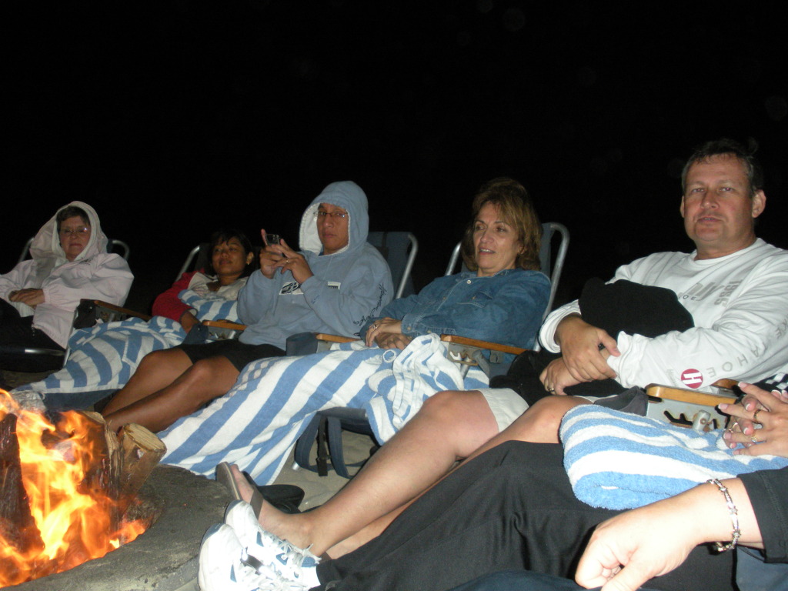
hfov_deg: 51.4
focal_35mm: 36
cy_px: 296
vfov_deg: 39.7
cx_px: 394
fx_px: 820
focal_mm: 6.3
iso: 285
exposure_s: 1/60
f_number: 3.5
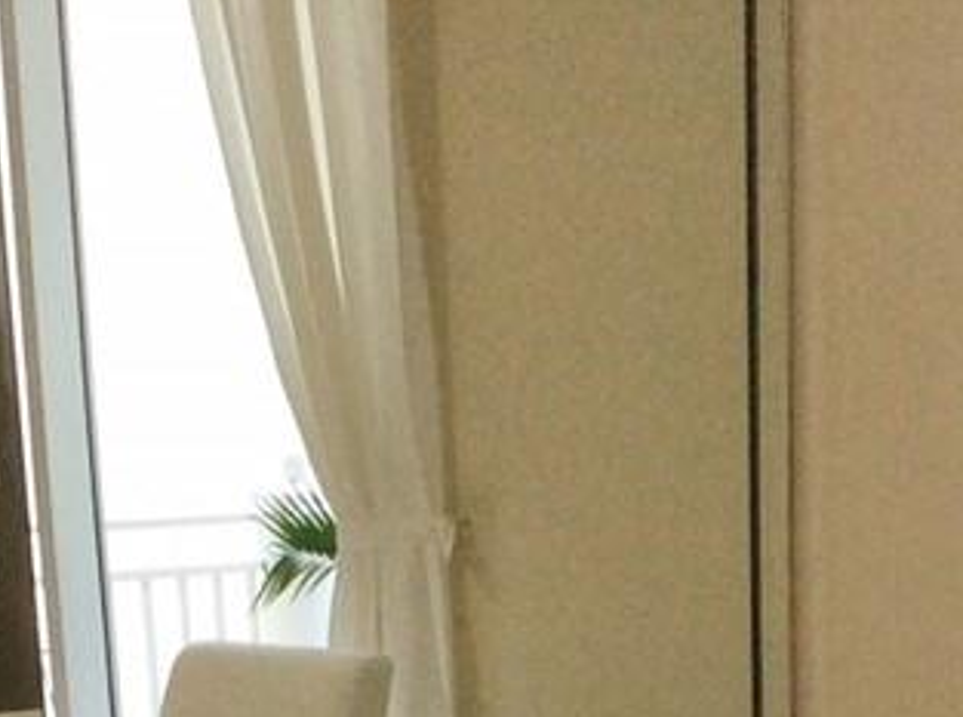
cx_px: 628
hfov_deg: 18.7
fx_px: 2913
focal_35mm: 105
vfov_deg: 13.3
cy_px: 1071
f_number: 2.4
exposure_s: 1/120
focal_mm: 3.3
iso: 64
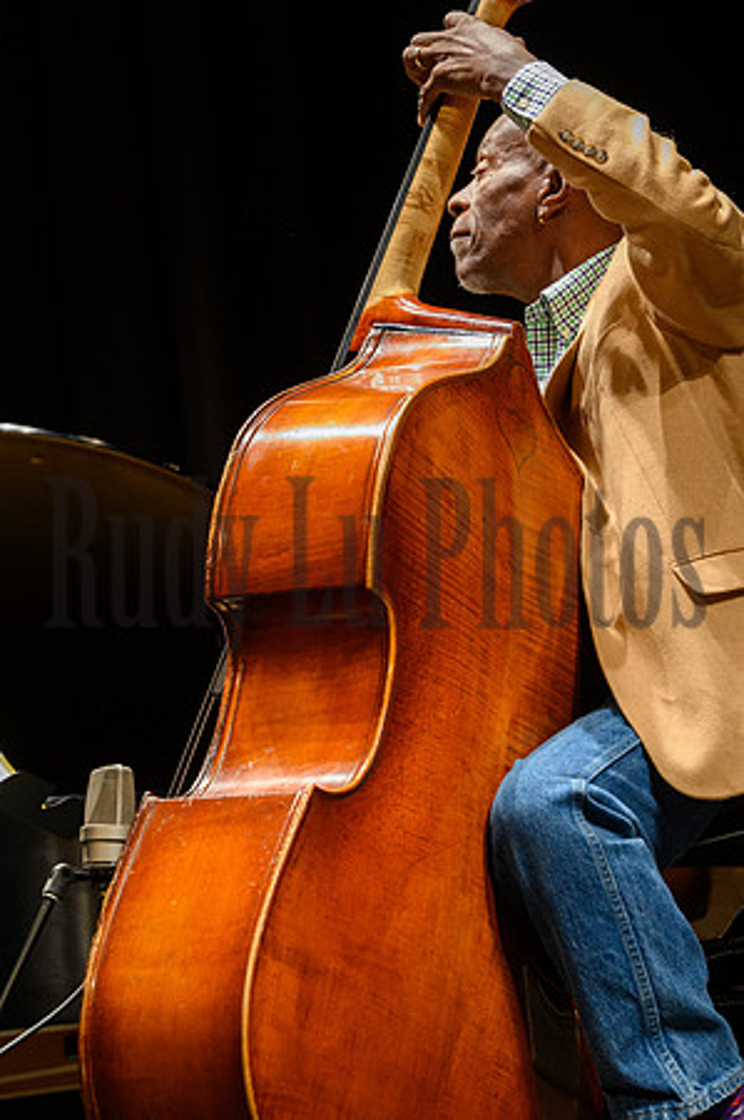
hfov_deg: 6.9
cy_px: 560
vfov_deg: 10.3
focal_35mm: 200
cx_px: 372
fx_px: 6214
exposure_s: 1/200
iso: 8000
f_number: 6.3
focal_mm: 200
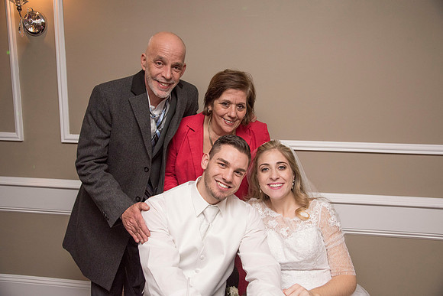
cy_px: 148
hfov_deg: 60.3
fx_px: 382
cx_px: 222
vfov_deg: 42.3
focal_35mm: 31
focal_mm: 31
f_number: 5
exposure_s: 1/200
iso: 2000
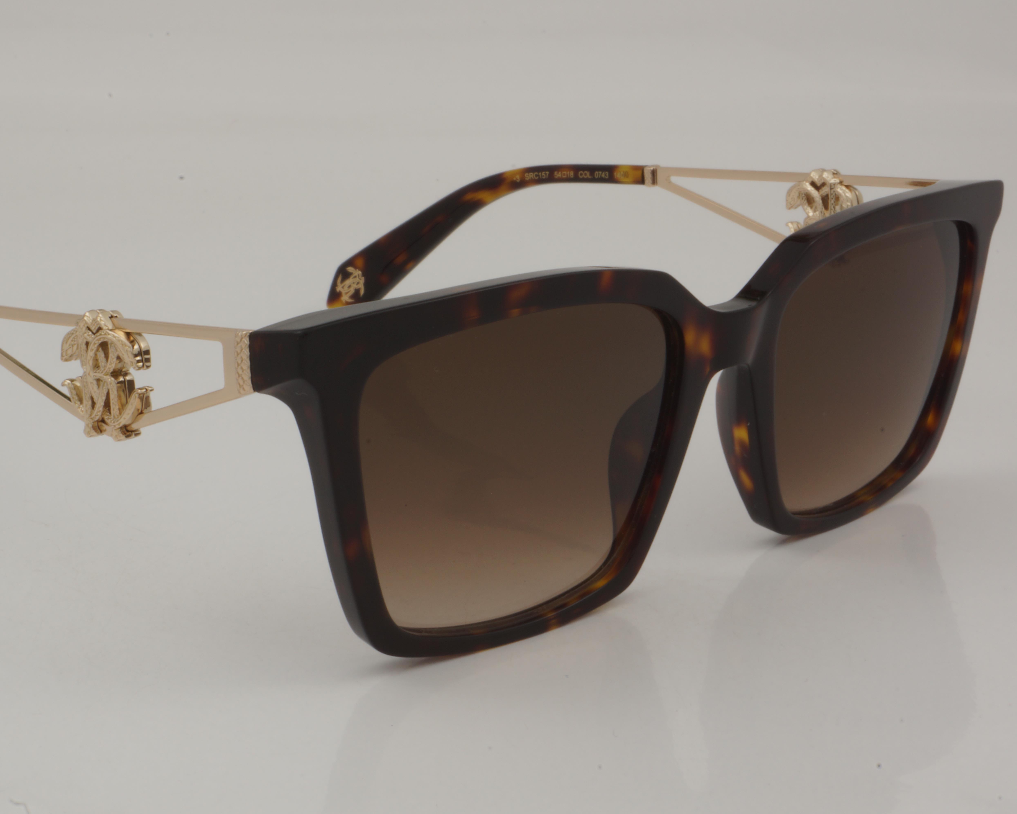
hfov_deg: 22.4
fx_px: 2559
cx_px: 407
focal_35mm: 85
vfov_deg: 18.1
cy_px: 409
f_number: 36
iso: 100
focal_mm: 50
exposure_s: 1/3
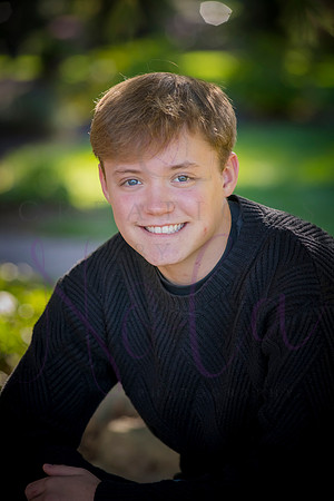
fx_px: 2366
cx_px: 167
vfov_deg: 12.1
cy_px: 250
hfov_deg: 8.1
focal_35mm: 170
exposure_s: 1/640
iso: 800
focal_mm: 170
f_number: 5
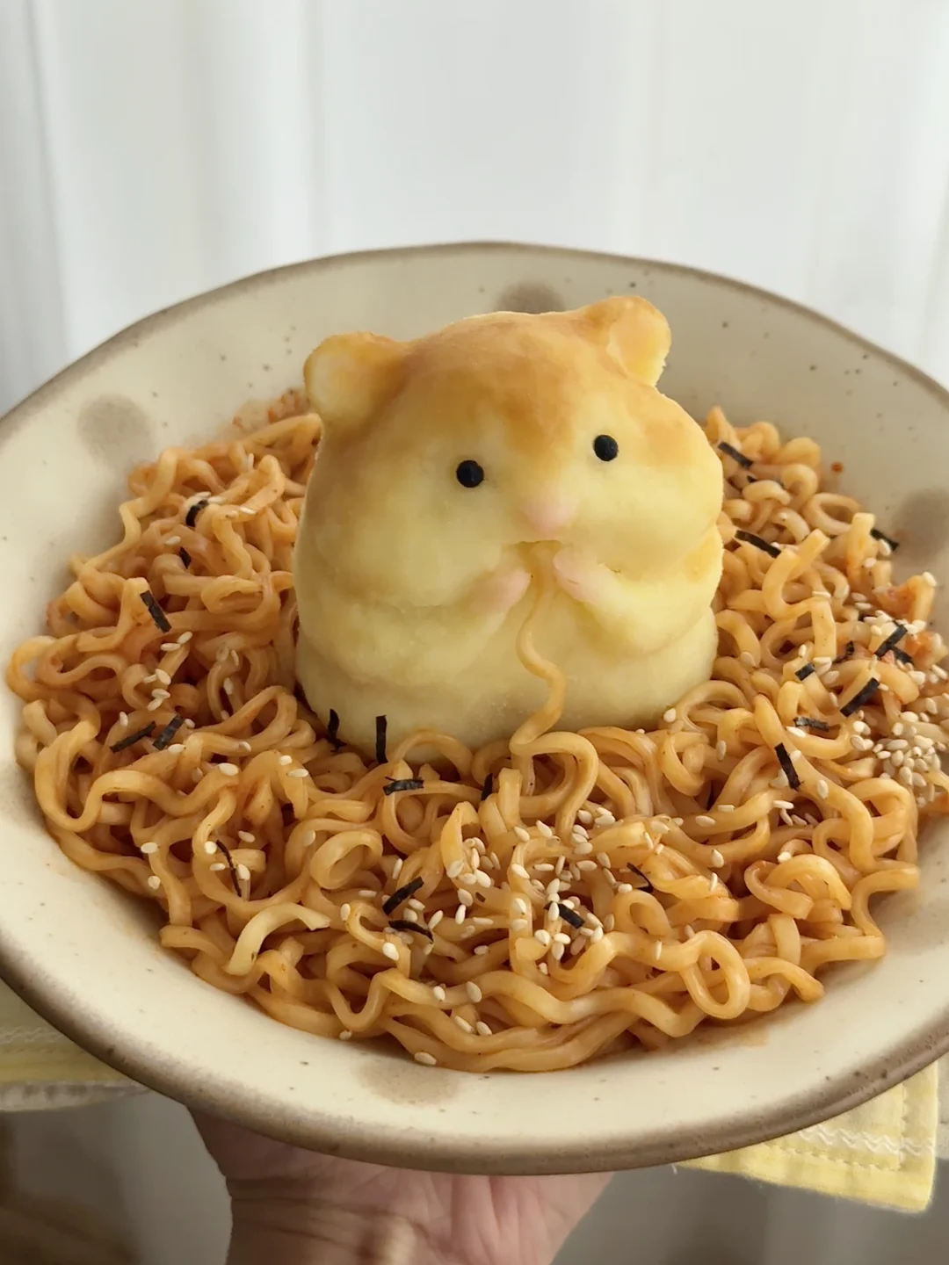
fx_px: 1755
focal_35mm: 48
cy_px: 632
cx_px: 474
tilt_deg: -46.9
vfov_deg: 39.7
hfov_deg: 30.3
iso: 200
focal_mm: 6.76
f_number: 1.78
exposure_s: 1/60
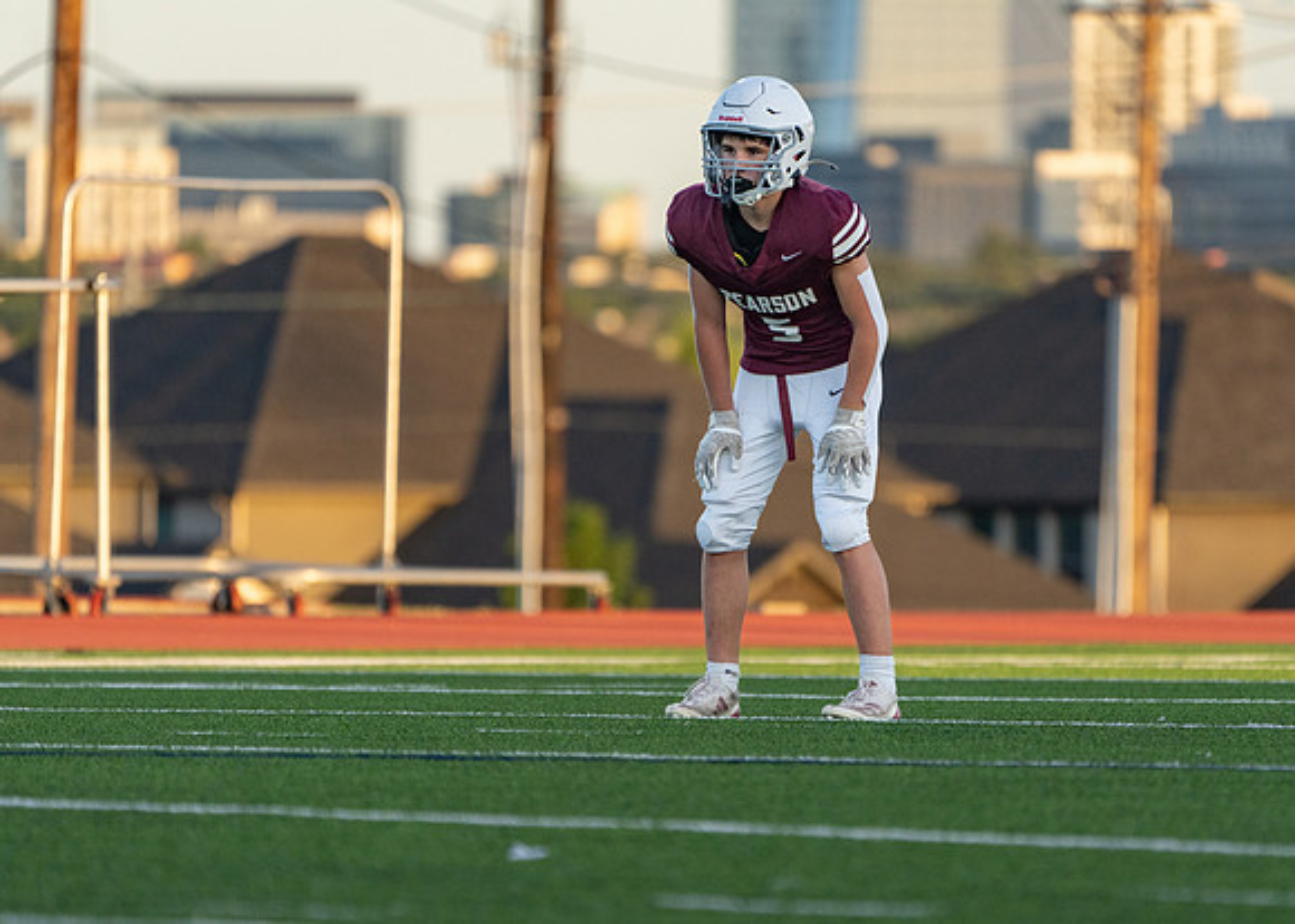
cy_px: 559
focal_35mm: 524
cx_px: 739
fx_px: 19277
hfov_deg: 3.8
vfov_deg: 2.7
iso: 1000
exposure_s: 1/1250
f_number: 5.6
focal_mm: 400
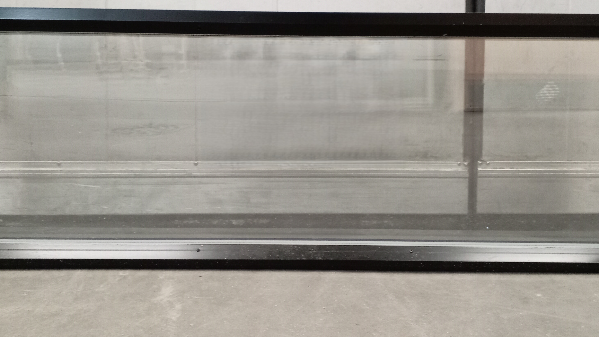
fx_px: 651
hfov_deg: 49.4
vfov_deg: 28.9
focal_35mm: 41
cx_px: 303
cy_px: 119
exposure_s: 1/20
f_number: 1.8
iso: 1675
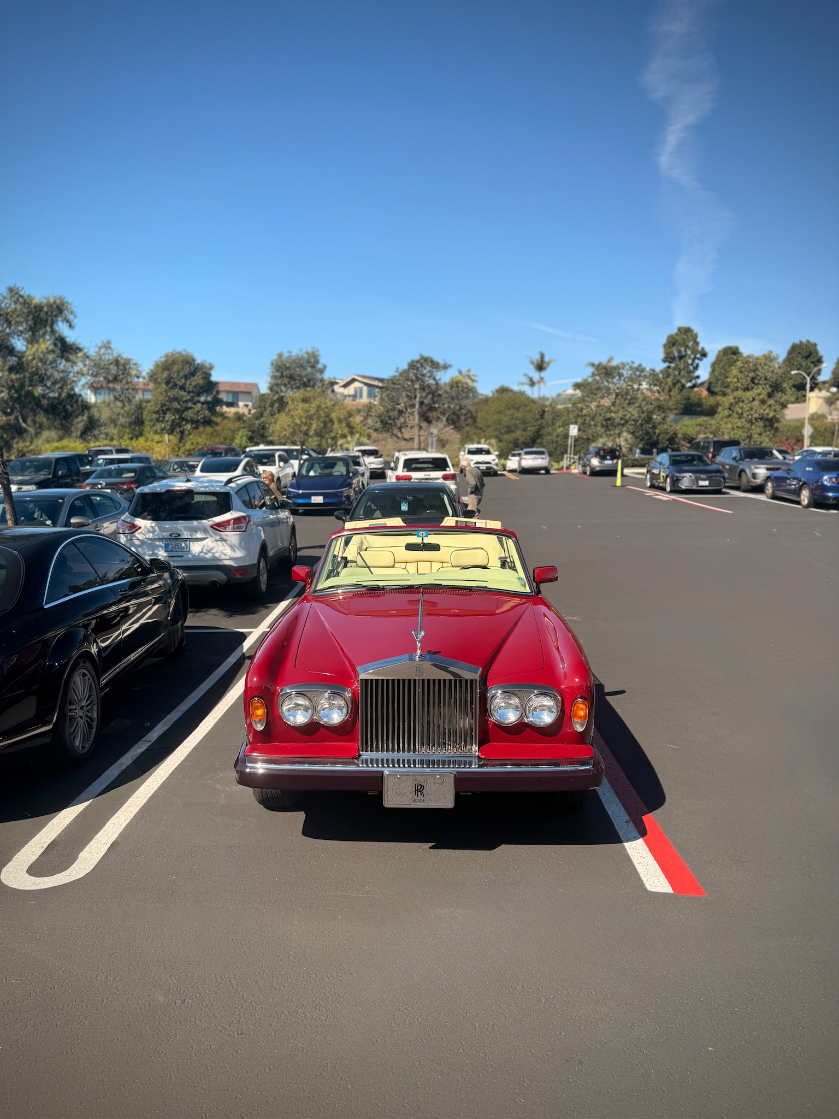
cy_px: 560
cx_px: 420
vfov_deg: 71.6
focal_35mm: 24
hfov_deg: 56.8
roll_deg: -2.2
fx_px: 776
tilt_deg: -6.0
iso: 80
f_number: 1.78
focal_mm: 6.76
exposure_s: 1/1770
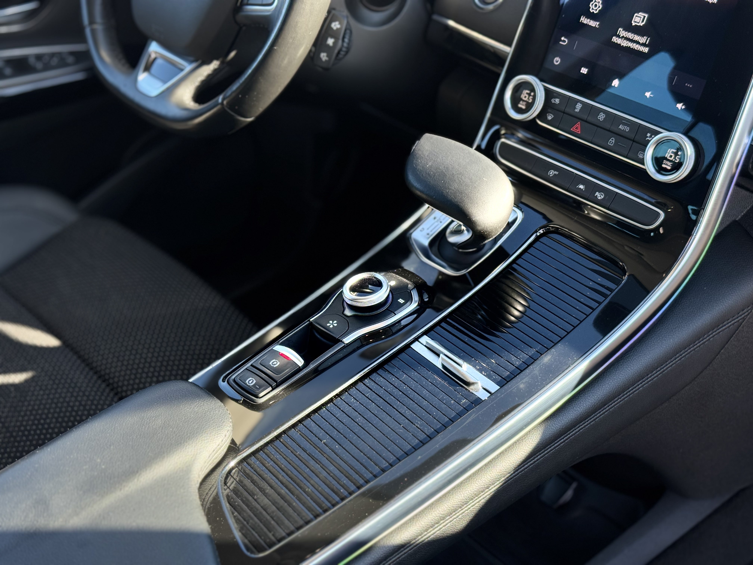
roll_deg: +3.9
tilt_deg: -31.9
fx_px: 1044
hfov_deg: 39.7
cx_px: 376
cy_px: 282
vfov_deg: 30.3
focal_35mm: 48
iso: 64
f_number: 1.78
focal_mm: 6.76
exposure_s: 1/172
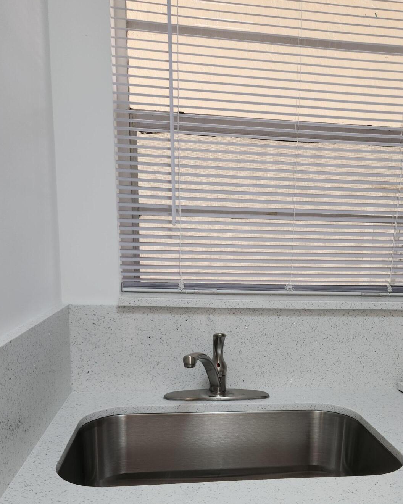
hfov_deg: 42.9
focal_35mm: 34
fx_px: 507
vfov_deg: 52.0
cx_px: 259
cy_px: 329
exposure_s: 1/180
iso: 64
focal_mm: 5.4
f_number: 1.8
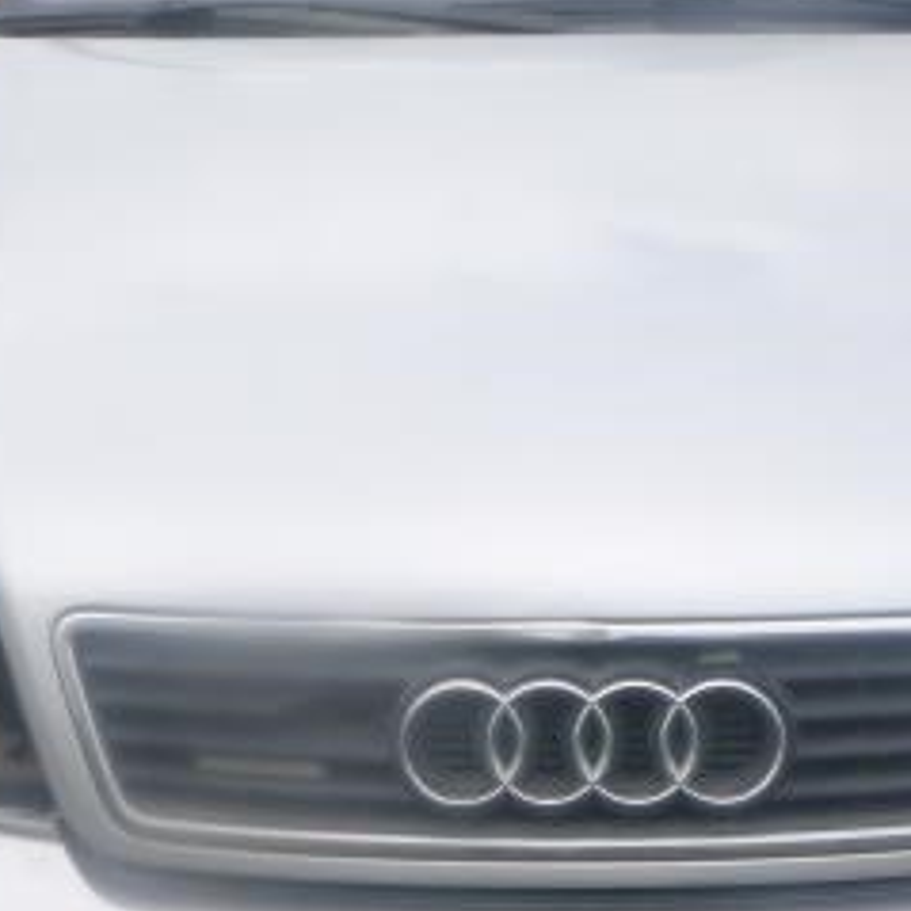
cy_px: 785
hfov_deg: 23.2
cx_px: 614
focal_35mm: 74
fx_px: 2203
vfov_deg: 22.9
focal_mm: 4.5
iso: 100
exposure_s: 1/320
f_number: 3.9
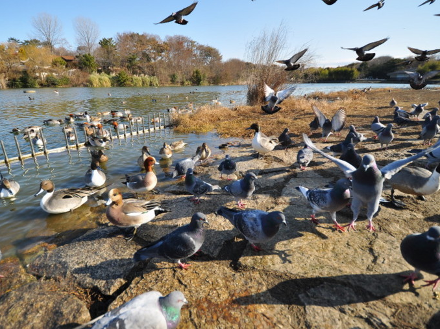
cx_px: 196
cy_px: 167
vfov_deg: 74.7
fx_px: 216
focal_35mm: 17
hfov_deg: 90.7
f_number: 4
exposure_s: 1/2000
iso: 250
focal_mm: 10
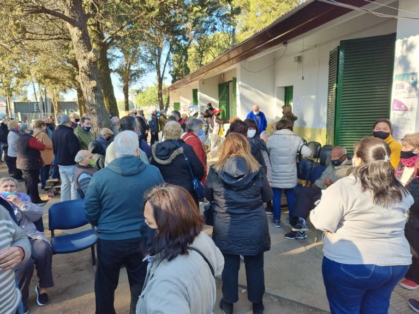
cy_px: 157
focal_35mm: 24
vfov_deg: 56.8
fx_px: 291
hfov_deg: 71.6
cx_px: 210
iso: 50
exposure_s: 1/101
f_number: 1.8
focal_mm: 6.7
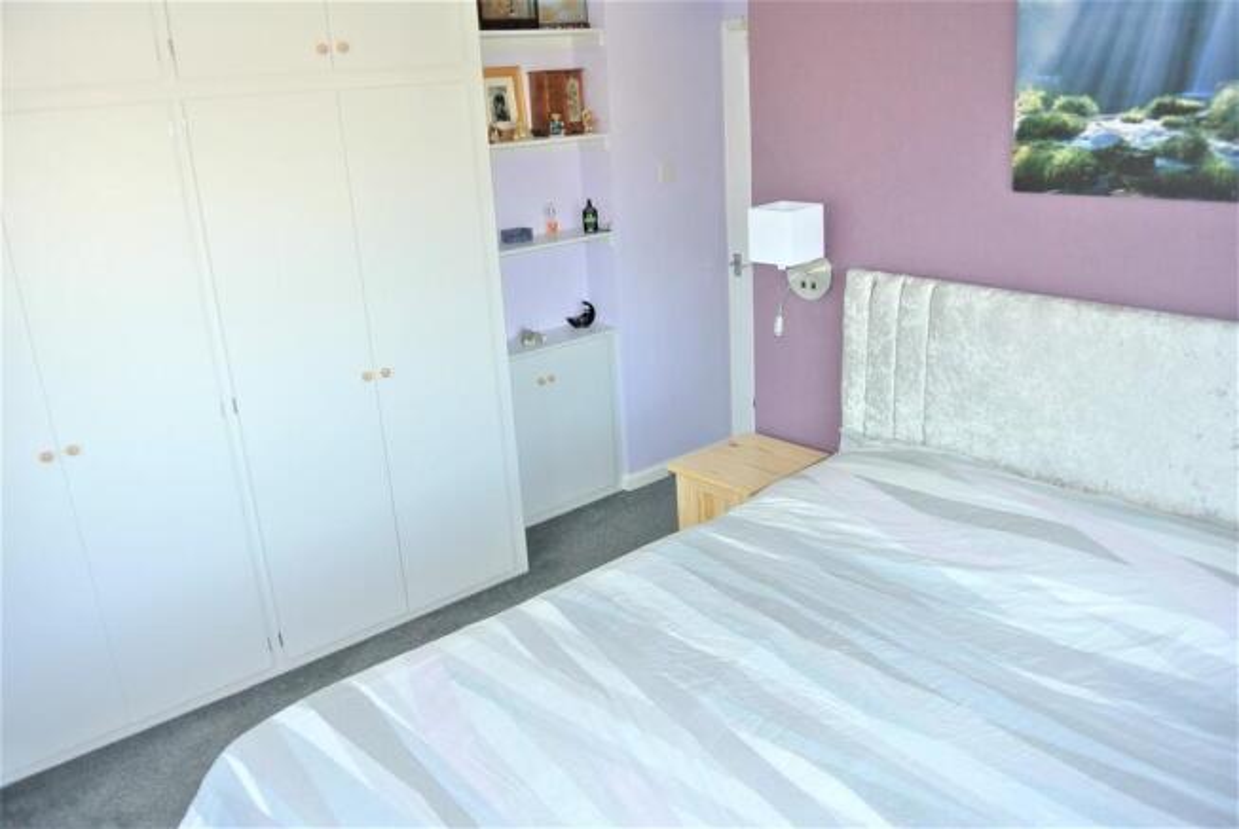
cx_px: 620
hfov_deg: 67.3
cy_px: 414
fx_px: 930
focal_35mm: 27
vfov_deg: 48.0
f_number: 3.5
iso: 220
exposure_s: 1/60
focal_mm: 10
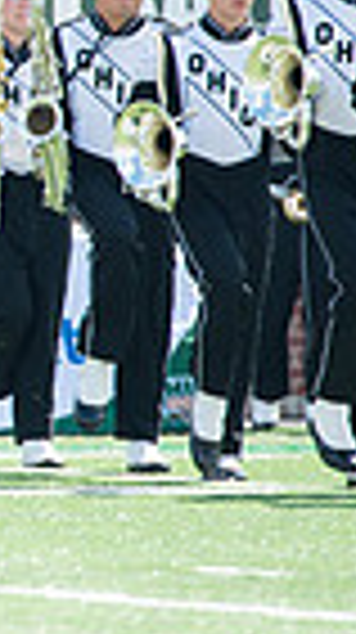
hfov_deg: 1.4
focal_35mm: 861
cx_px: -703
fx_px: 14492
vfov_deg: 2.5
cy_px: 130
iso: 200
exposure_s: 1/1000
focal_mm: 200
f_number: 4.5
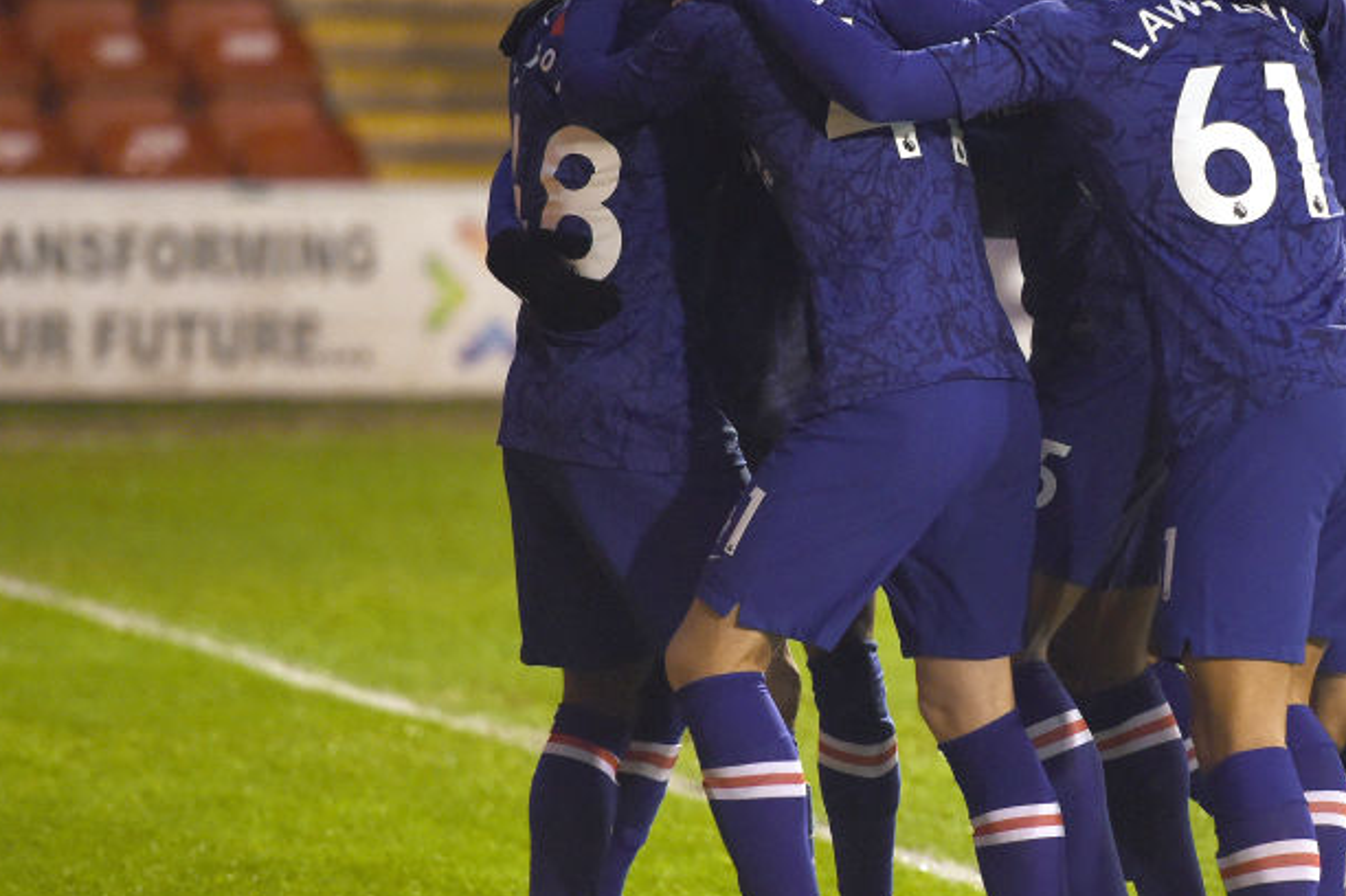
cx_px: 1056
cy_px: 376
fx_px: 12481
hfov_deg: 6.2
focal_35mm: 334
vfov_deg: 4.1
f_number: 2.8
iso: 3200
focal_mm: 200
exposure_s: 1/500
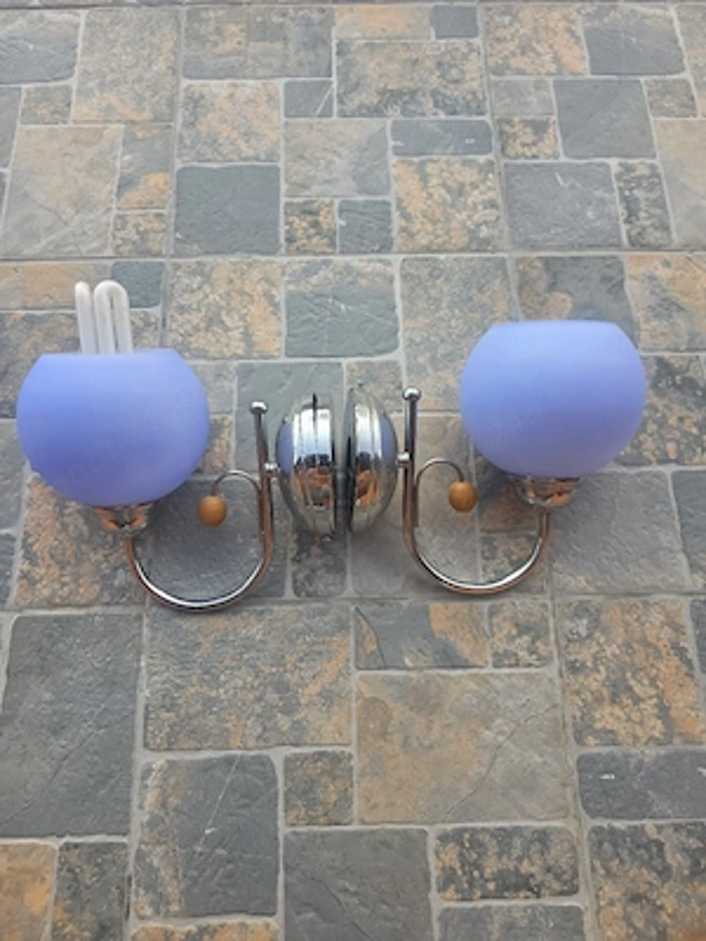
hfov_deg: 58.9
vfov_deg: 73.9
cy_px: 470
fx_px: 625
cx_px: 353
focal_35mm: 23
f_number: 1.7
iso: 40
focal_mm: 6.3
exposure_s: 1/370
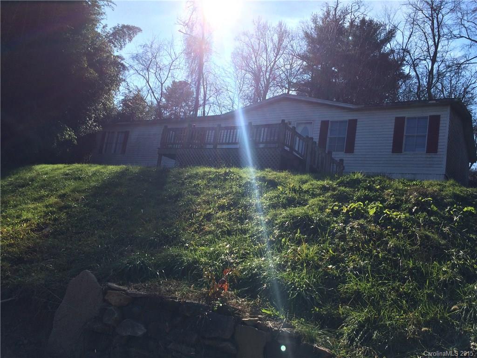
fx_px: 400
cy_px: 179
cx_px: 238
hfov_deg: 61.7
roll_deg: -8.7
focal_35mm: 29
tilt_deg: +6.1
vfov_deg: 48.2
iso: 32
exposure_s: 1/2160
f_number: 2.2
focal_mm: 4.15
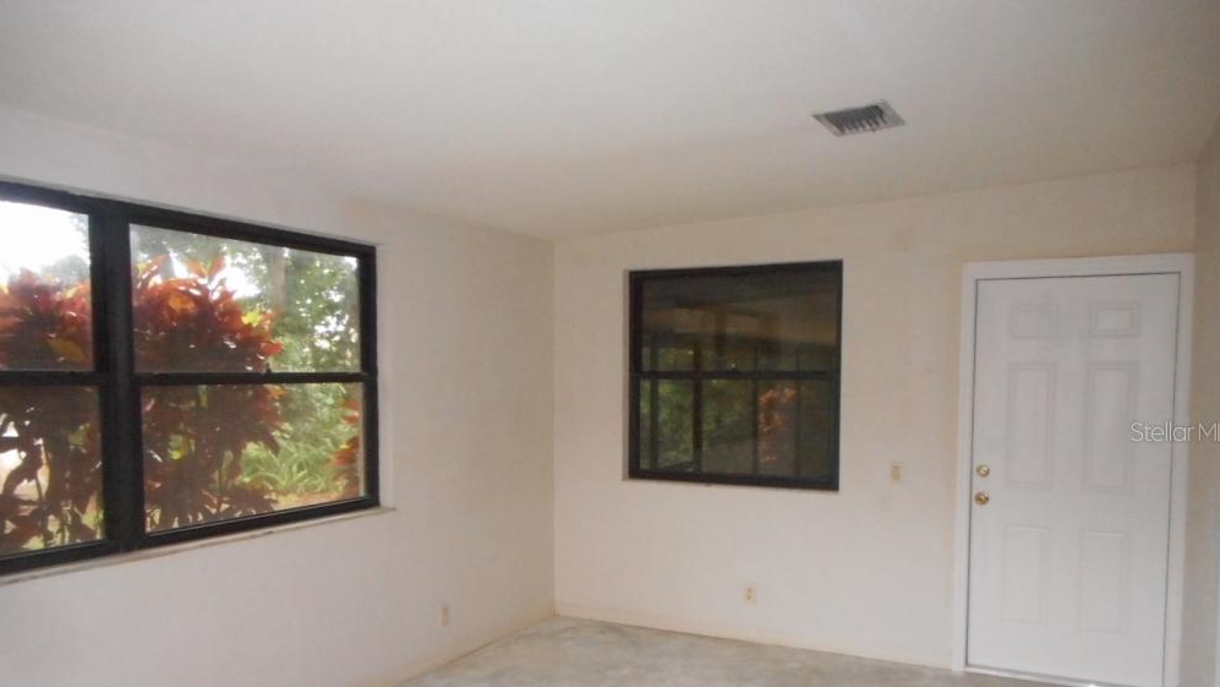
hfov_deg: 67.9
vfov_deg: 41.2
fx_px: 906
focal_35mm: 28
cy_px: 432
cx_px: 619
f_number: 3.7
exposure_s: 1/25
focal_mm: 4.5
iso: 640
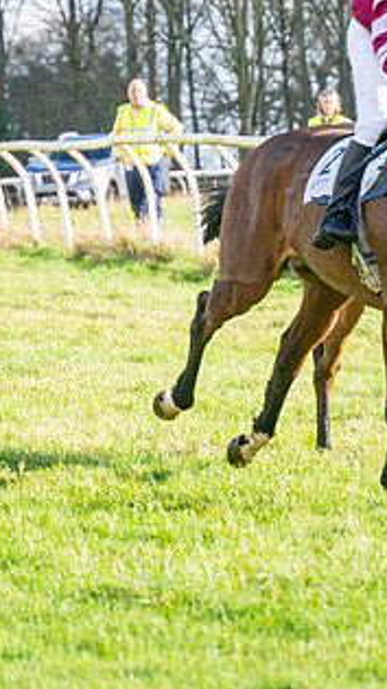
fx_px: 7741
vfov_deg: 5.1
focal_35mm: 424
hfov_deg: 2.9
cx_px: 306
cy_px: 231
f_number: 4
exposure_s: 1/1600
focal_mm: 115
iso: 400
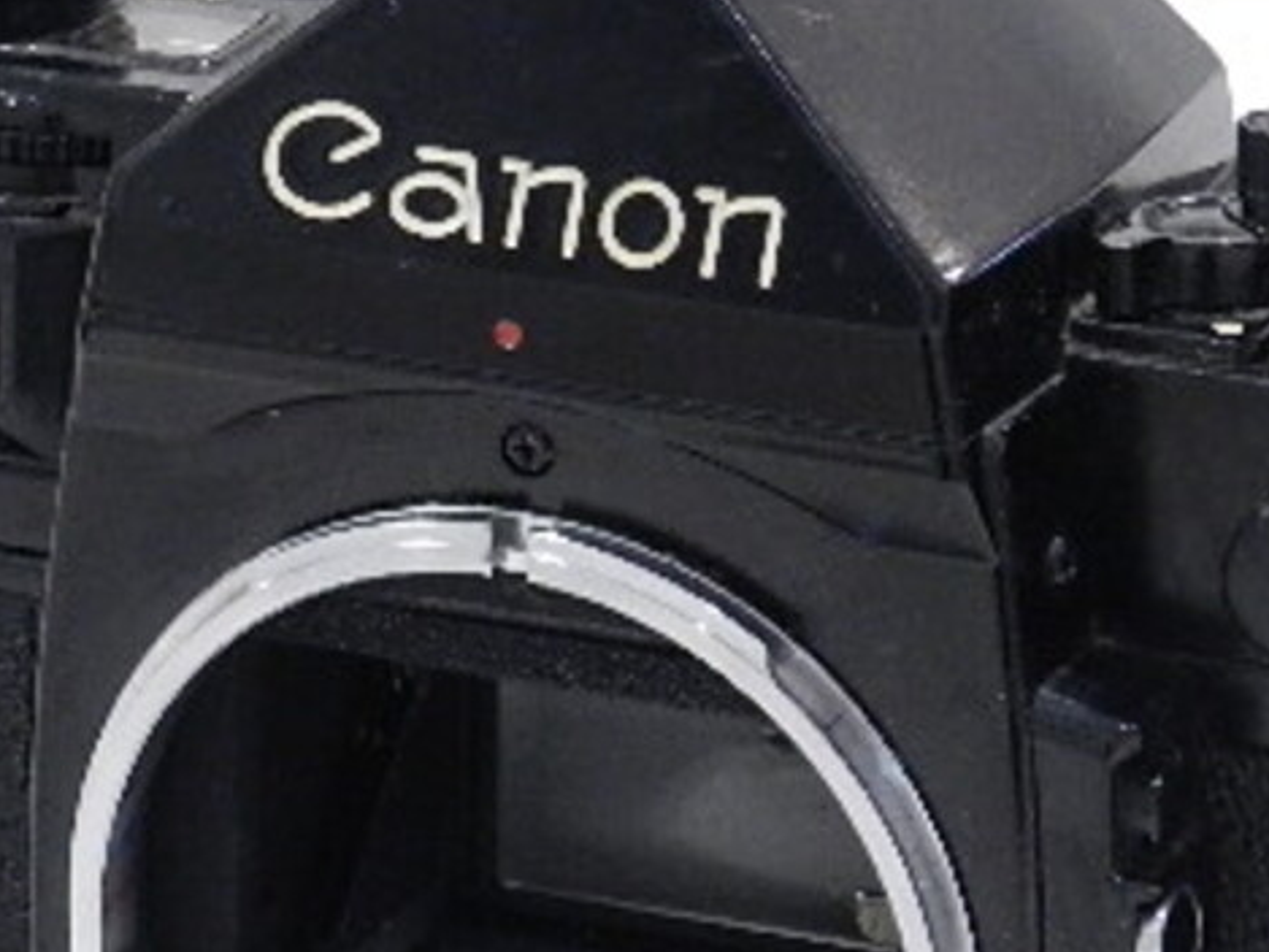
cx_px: 644
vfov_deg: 5.1
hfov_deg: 6.7
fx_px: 10781
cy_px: 598
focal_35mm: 294
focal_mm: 20.5
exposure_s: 1/30
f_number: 4.8
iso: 800
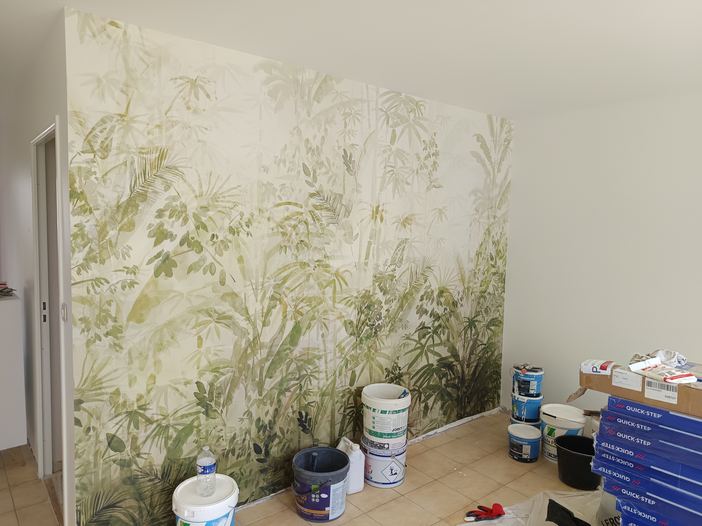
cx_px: 351
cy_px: 263
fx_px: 487
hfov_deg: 71.6
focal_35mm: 24
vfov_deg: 56.8
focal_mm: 5.31
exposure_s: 1/50
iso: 119
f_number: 1.7
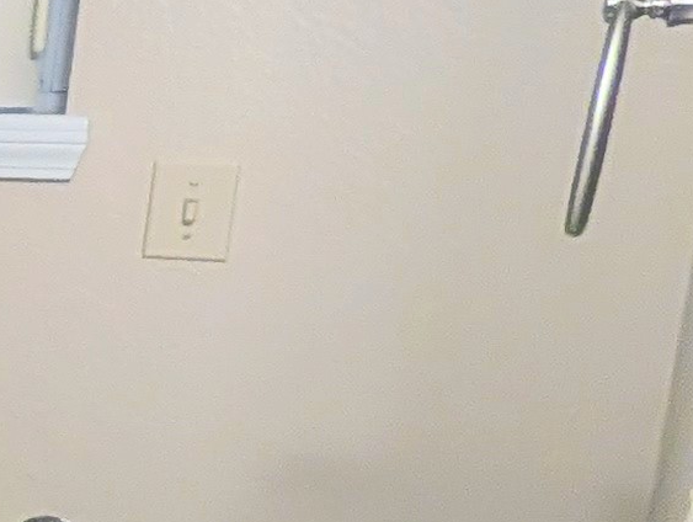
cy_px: 342
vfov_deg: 17.0
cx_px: -1734
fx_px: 1744
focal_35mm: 87
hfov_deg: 9.5
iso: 59
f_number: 1.7
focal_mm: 2.02
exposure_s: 1/60
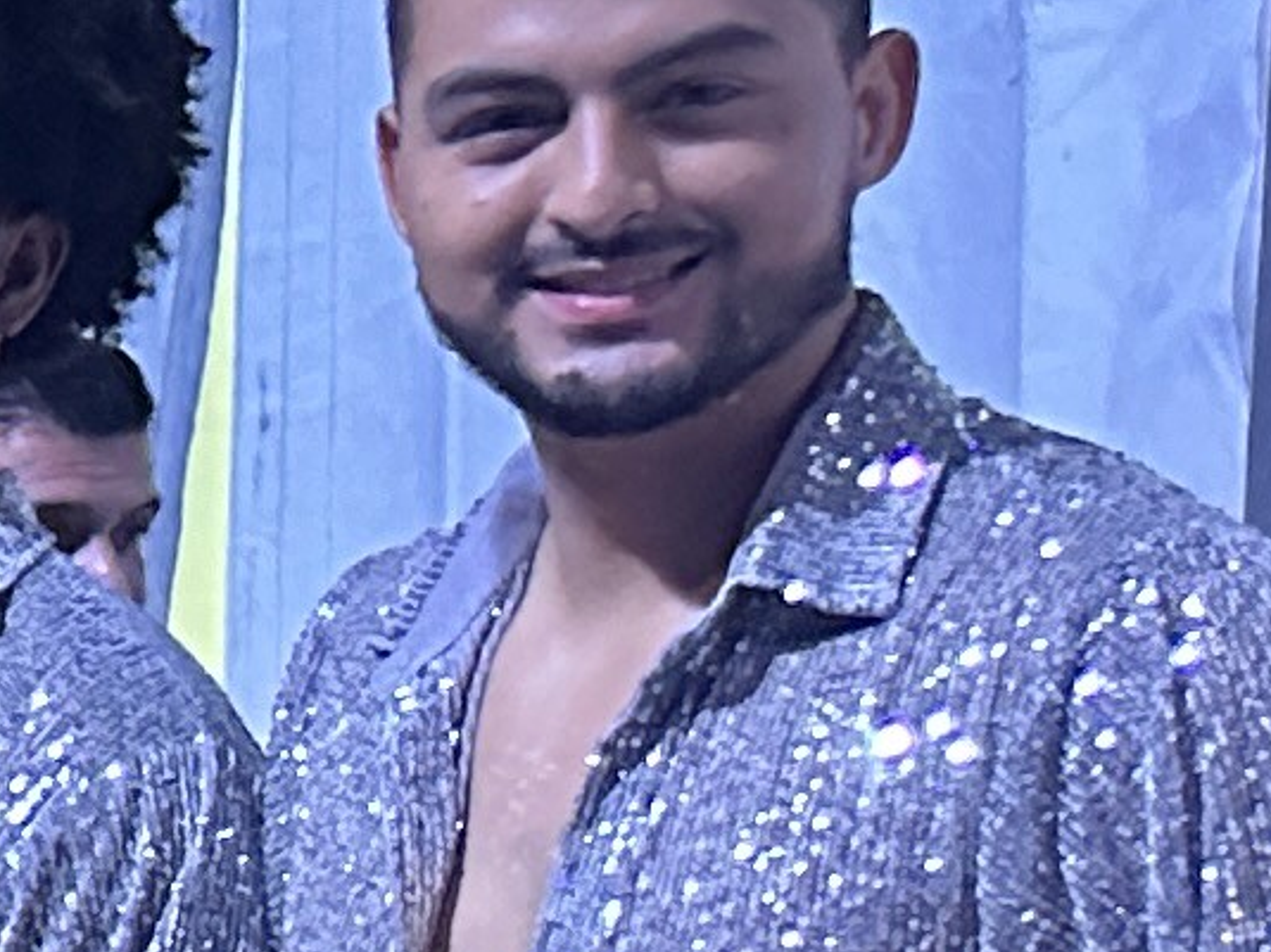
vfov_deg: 7.9
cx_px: -3084
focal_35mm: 181
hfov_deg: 8.3
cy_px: 1838
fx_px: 6644
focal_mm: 6.86
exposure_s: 1/60
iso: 800
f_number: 1.78
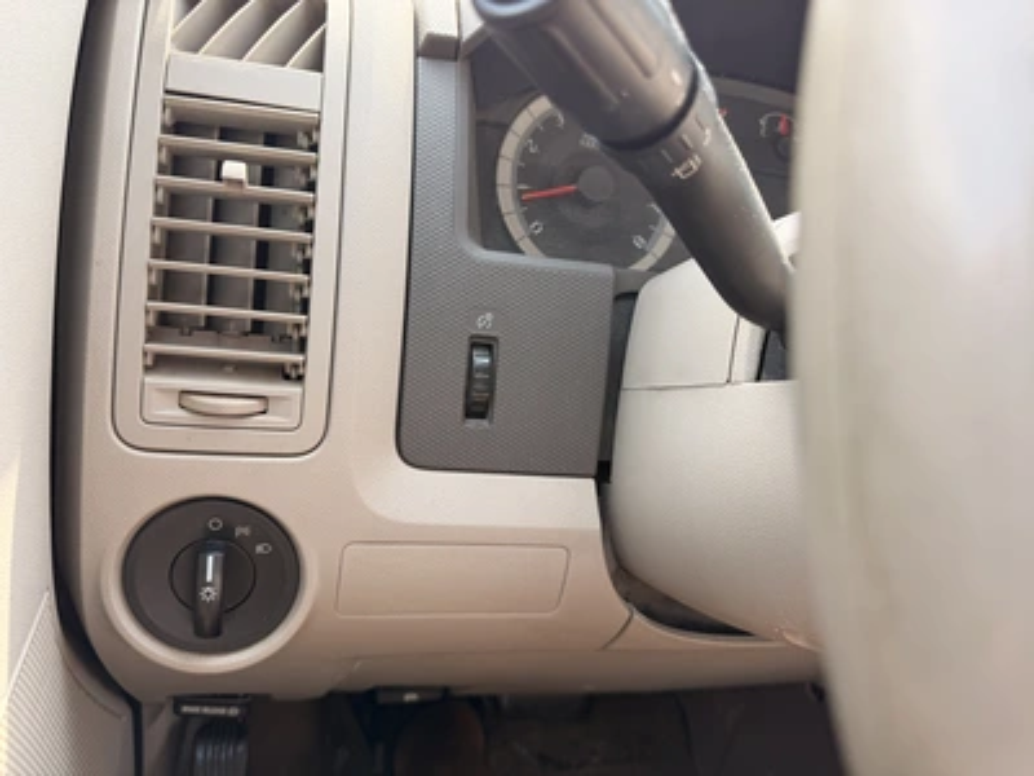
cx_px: 517
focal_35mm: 24
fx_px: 717
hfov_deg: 71.6
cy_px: 388
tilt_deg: -20.1
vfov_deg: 56.8
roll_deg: -10.7
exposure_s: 1/188
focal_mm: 6.76
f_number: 1.78
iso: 80
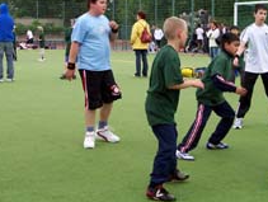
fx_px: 628
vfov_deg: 18.2
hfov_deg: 24.1
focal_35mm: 81
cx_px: 135
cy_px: 61
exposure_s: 1/250
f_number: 4.8
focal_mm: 8
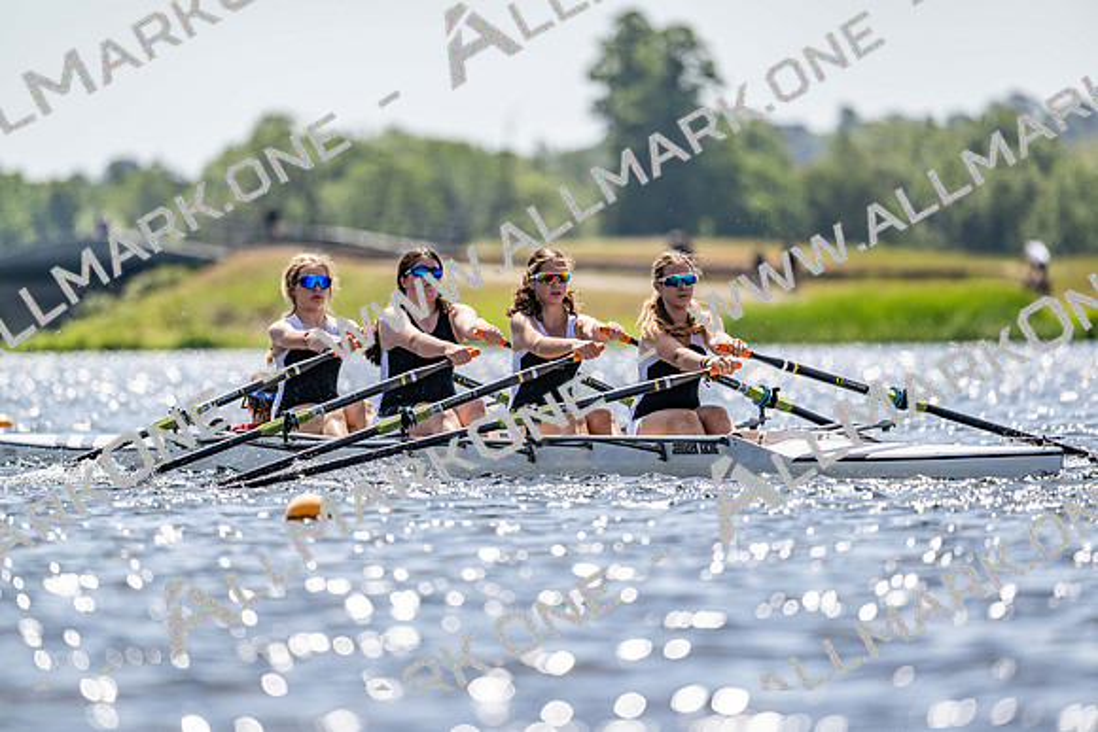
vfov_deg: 3.4
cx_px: 549
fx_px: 12202
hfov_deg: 5.2
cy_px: 366
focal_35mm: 400
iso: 180
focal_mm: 400
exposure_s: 1/2500
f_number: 4.5
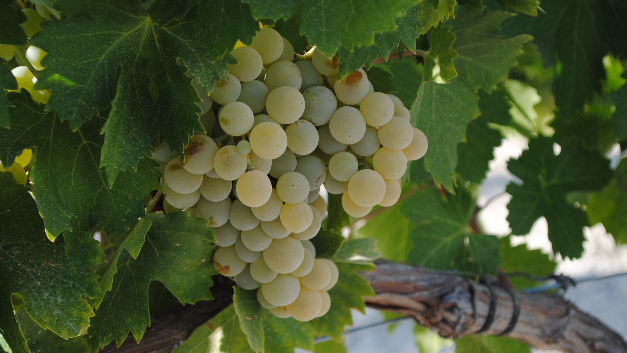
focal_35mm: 90
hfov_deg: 23.7
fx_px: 1496
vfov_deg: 13.4
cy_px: 199
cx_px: 326
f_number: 5.6
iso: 125
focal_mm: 52
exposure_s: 1/125
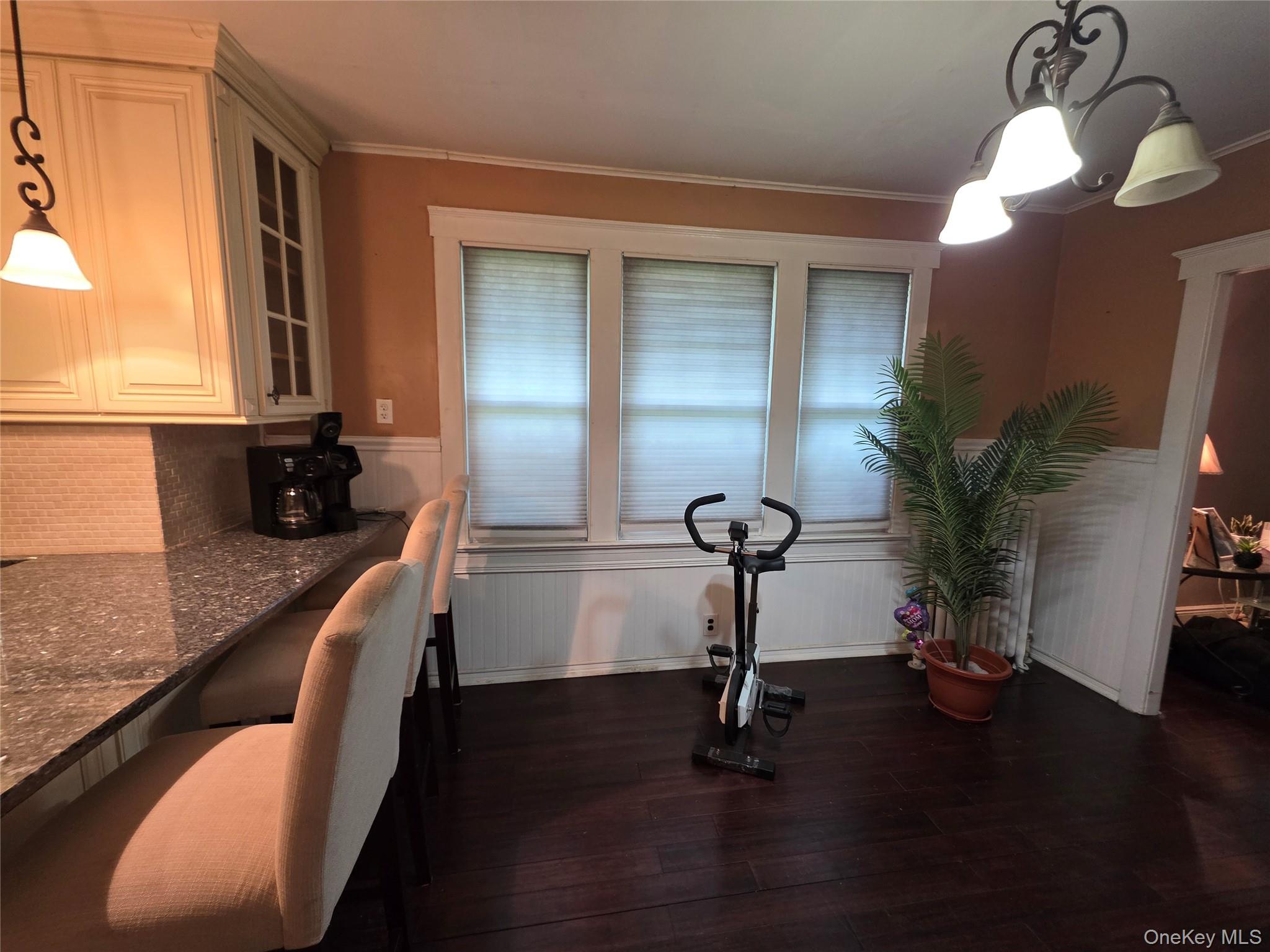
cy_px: 476
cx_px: 635
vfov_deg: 89.9
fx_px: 477
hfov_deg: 106.2
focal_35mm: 13
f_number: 1.9
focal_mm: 2.2
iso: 320
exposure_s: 1/60
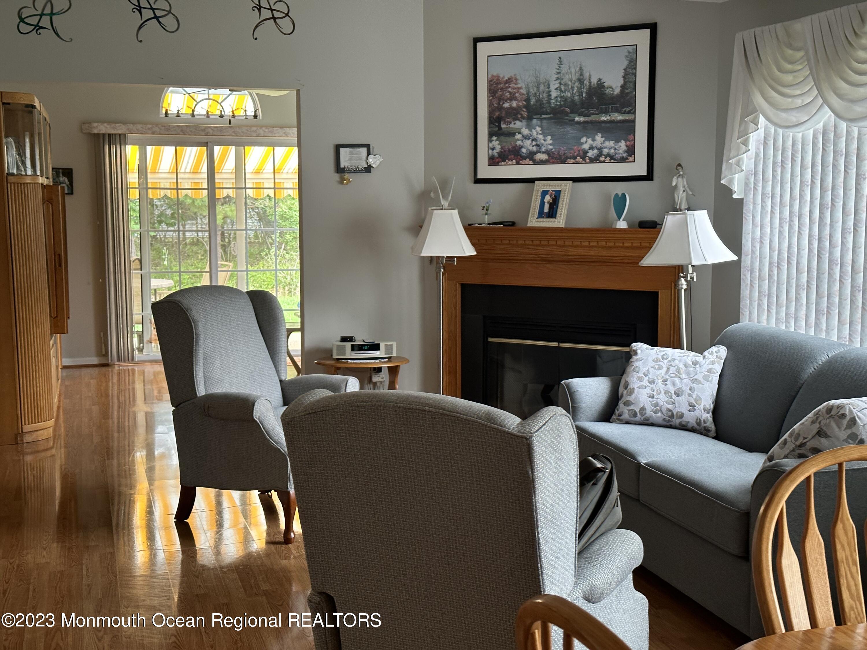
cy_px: 325
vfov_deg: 30.3
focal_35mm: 48
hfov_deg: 39.7
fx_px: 1202
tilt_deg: -6.2
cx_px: 434
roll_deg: -0.1
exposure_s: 1/120
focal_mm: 6.86
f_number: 1.78
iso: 160
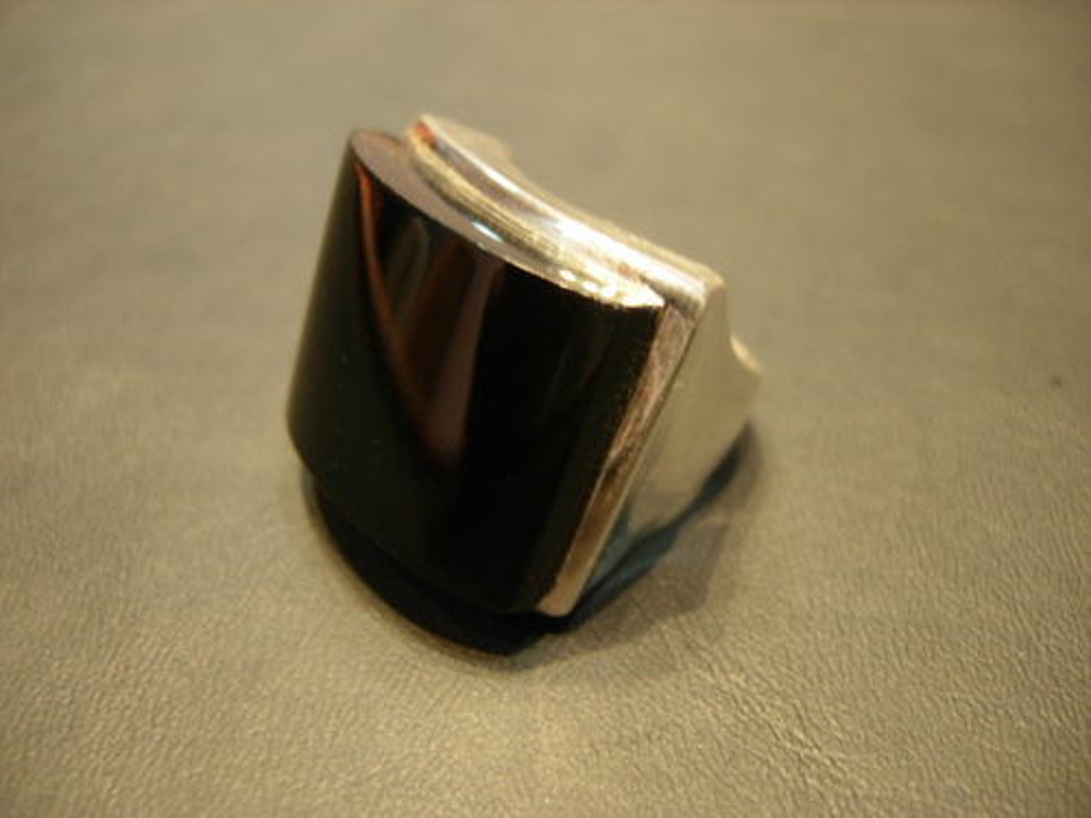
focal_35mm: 36
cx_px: 546
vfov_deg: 39.7
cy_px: 409
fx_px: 1135
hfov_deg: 51.4
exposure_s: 1/5
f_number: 2.7
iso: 50
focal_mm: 7.5
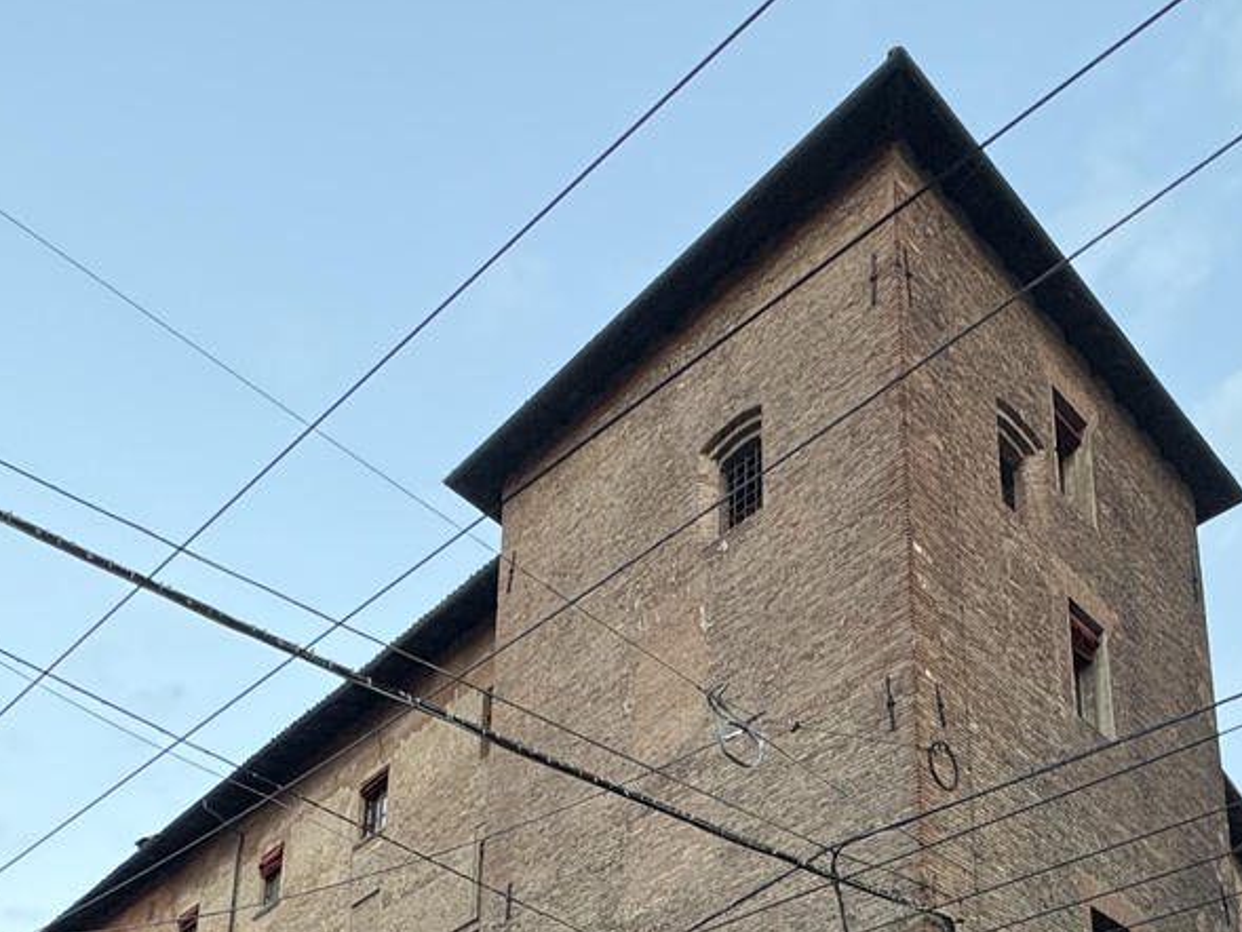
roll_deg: +0.6
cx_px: 759
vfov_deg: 30.5
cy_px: 1185
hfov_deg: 48.6
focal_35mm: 38
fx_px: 1364
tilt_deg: +15.5
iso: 400
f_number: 2.2
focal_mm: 2.22
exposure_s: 1/60
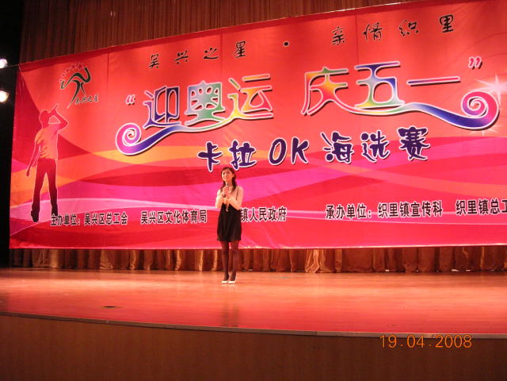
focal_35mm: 38
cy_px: 190
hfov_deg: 49.0
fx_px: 557
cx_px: 254
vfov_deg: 37.7
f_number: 2.8
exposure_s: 1/148
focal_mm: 7.8
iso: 400
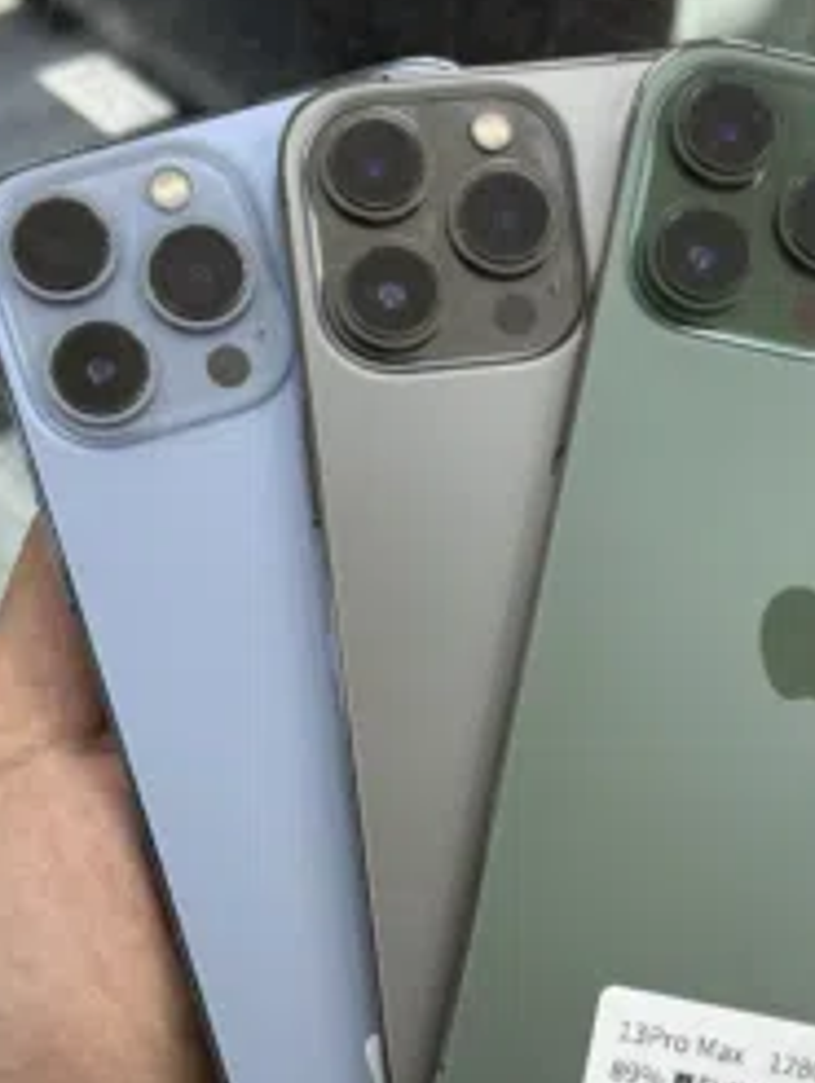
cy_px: 634
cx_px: 551
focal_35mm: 78
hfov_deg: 18.9
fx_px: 2444
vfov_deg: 25.0
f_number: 1.78
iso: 80
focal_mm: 6.76
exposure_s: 1/246
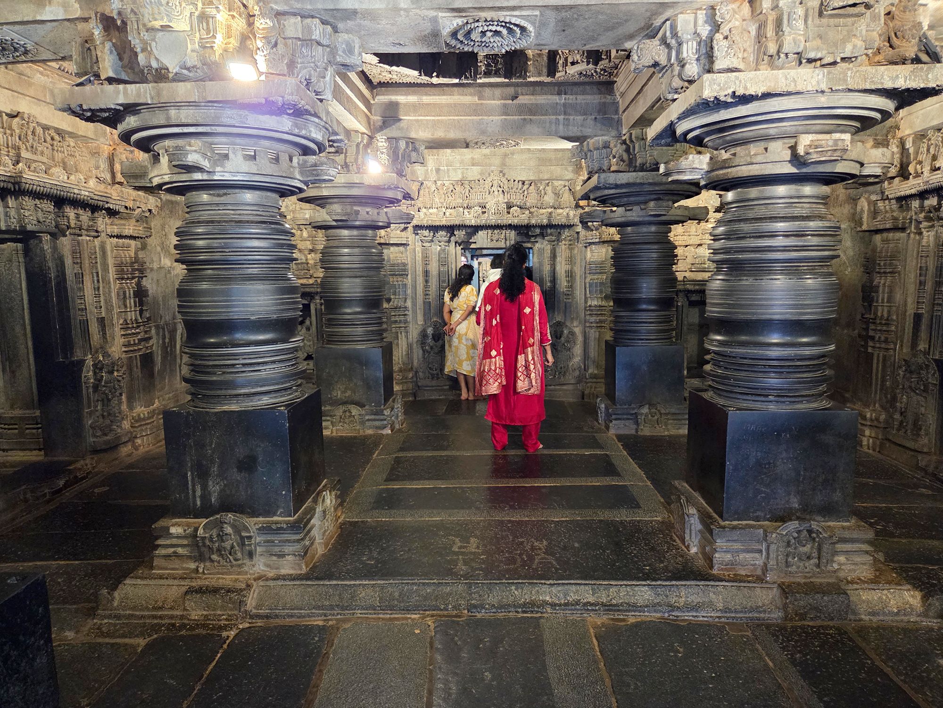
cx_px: 472
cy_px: 354
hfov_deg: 73.9
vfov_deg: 58.9
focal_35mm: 23
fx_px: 627
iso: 1250
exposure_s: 1/50
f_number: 1.8
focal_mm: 5.4
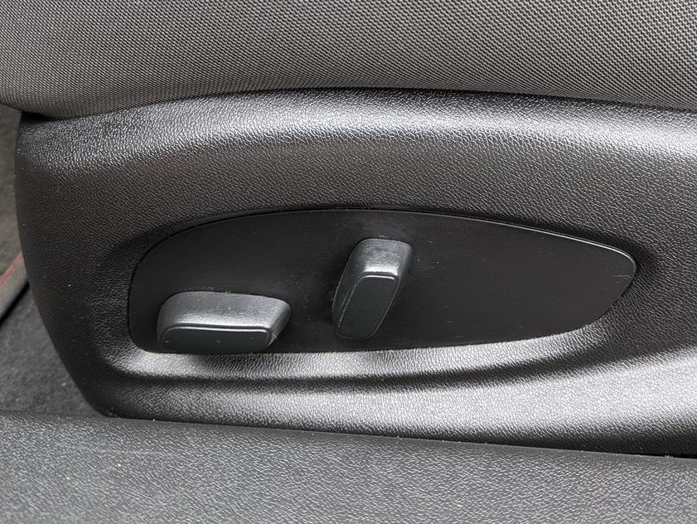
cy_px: 167
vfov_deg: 37.3
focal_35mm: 38
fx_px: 766
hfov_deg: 48.8
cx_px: 400
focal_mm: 5.43
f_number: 1.89
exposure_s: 1/120
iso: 123
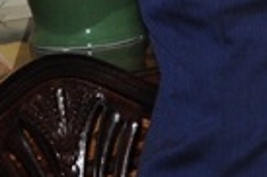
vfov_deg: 4.8
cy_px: -232
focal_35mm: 280
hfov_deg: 6.7
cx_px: 768
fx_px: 2074
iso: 800
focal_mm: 32
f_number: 11
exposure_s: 1/200
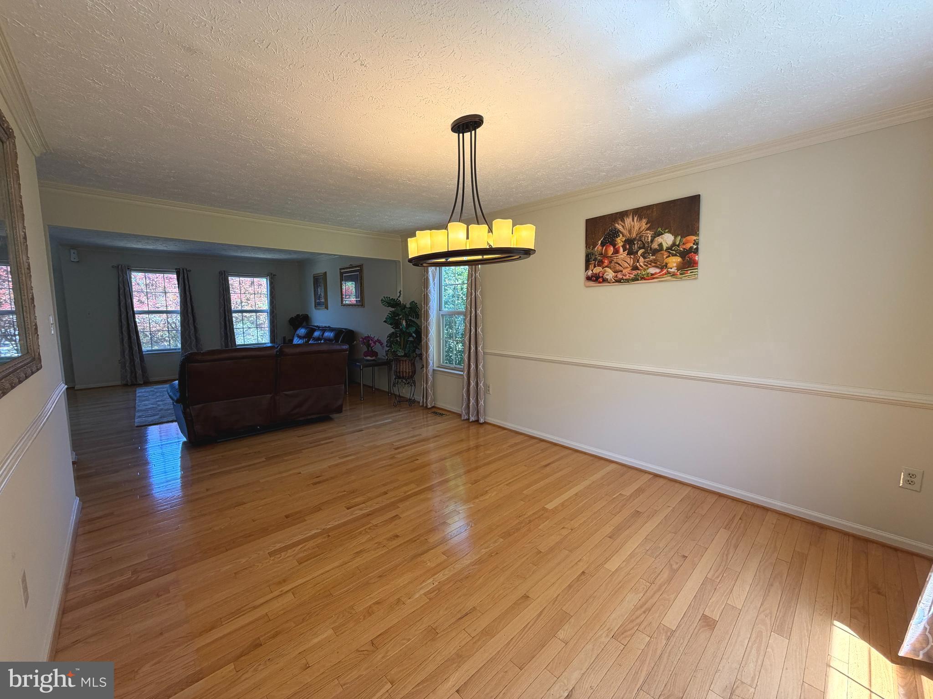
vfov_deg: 85.7
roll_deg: +0.3
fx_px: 377
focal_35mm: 14
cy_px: 350
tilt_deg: -5.7
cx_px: 466
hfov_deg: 102.1
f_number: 2.2
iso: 80
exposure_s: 1/120
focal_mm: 2.22
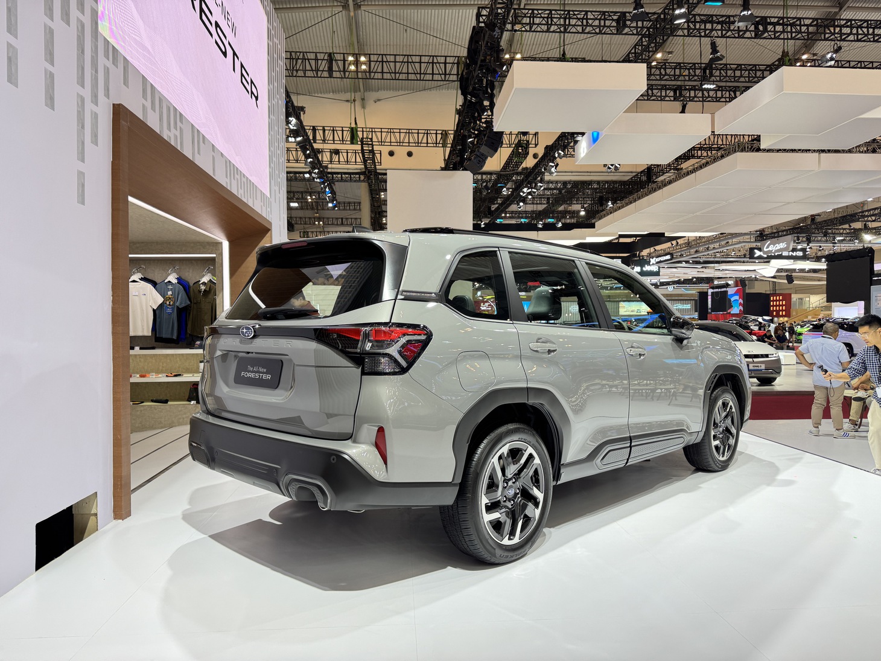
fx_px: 611
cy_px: 330
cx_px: 440
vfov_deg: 56.8
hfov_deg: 71.6
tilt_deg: -0.8
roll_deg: +0.6
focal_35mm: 24
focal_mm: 6.76
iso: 80
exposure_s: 1/100
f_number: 1.78
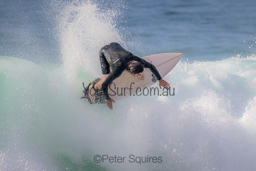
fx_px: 7701
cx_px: 173
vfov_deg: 1.3
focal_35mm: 1083
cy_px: 91
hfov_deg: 1.9
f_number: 11
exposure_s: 1/2000
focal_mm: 800
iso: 1100
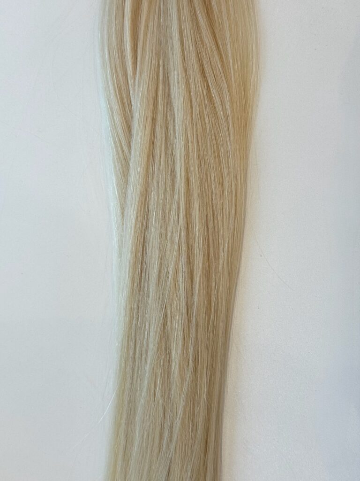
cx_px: 180
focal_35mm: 48
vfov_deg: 39.7
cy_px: 240
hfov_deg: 30.3
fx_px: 666
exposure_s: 1/60
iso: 50
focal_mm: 6.76
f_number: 1.78
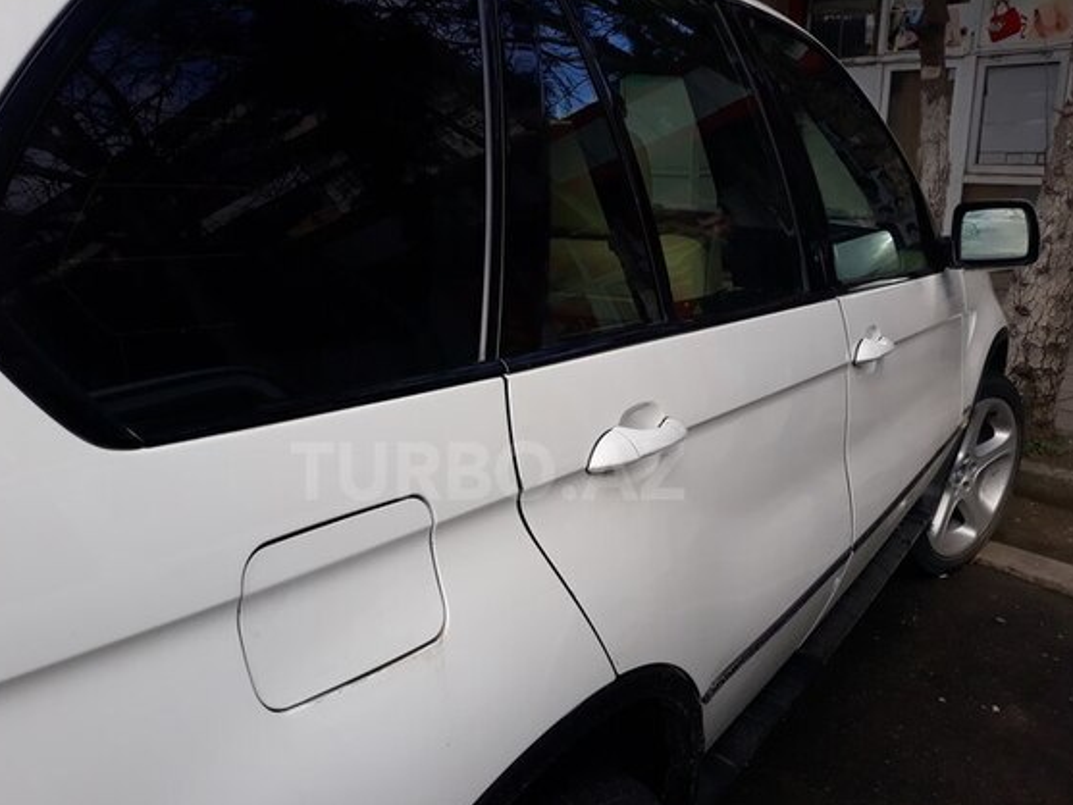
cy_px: 471
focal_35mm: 32
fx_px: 992
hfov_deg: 56.7
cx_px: 487
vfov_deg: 44.0
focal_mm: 3.71
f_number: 1.7
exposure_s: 1/852
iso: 40
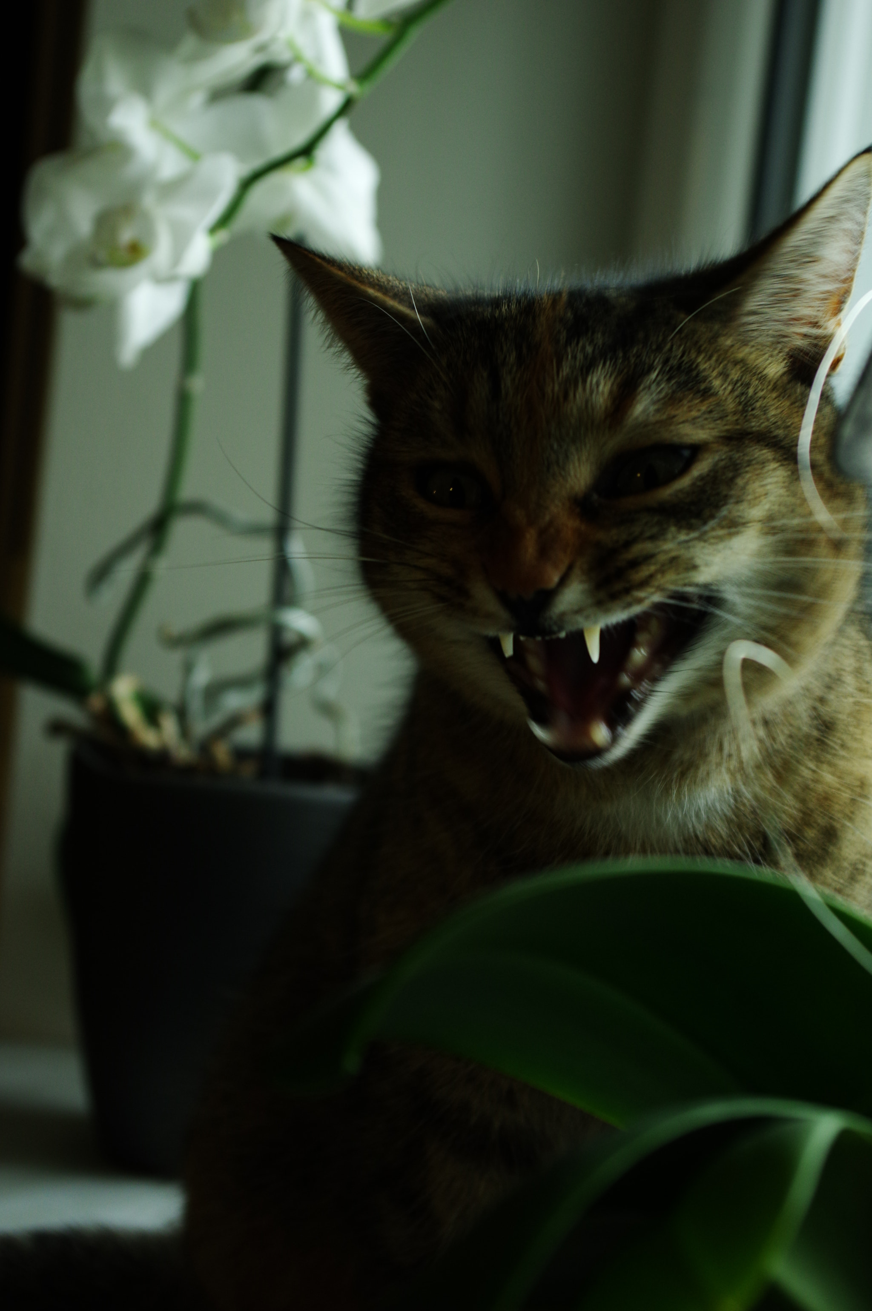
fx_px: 2184
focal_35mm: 60
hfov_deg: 22.6
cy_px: 656
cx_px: 436
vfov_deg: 33.4
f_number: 4.5
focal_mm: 40
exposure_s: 1/60
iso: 640
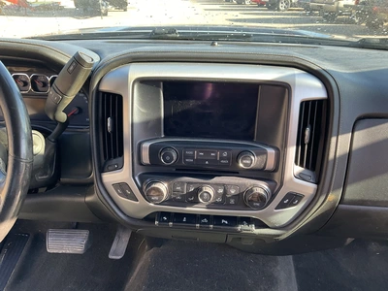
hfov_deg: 61.7
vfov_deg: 48.2
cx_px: 194
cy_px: 146
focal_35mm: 29
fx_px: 325
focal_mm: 3
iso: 40
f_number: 1.8
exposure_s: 1/122
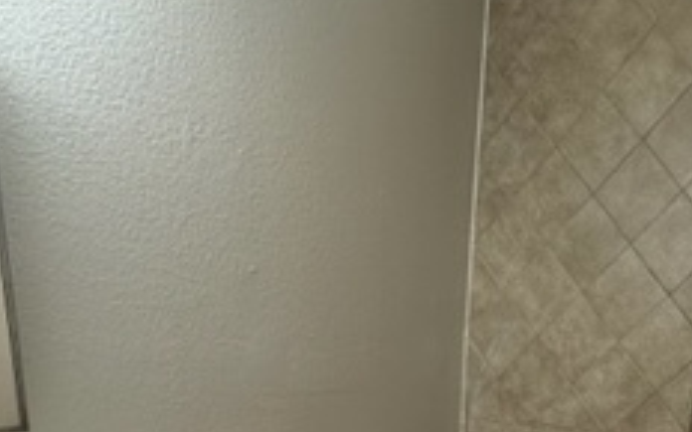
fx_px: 773
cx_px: 453
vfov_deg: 26.2
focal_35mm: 41
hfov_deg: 47.5
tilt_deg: -18.0
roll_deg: -3.1
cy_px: 575
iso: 200
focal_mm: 2.22
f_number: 2.2
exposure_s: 1/60
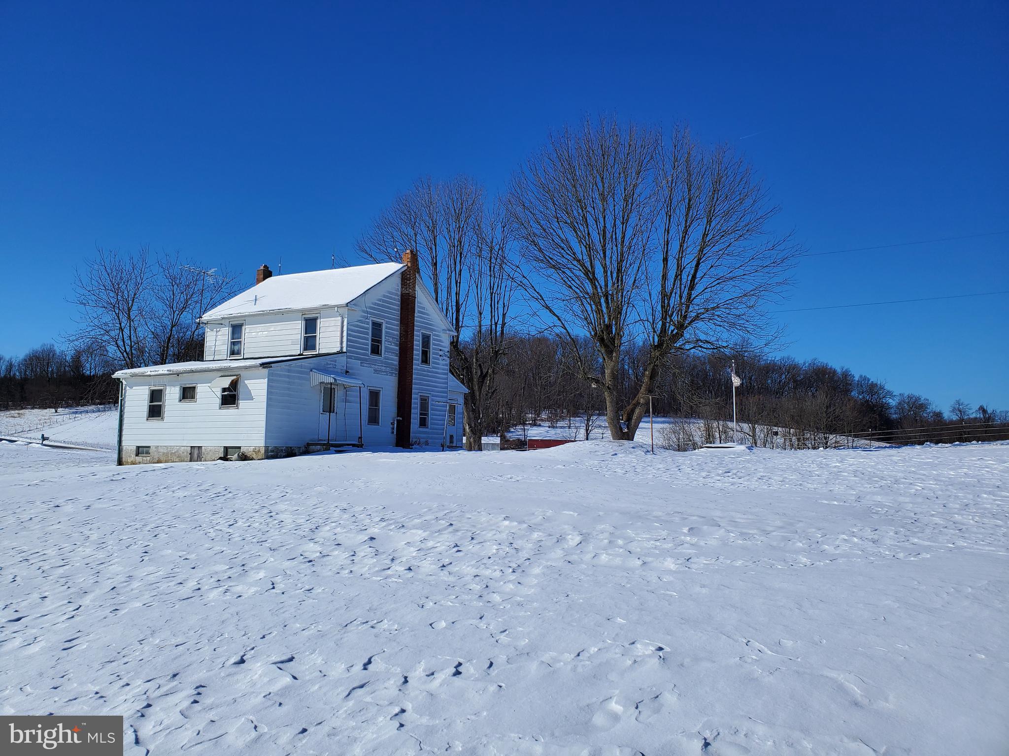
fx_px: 758
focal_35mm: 26
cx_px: 504
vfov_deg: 53.1
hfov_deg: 67.3
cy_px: 378
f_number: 2.4
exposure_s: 1/3861
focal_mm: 4.3
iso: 50
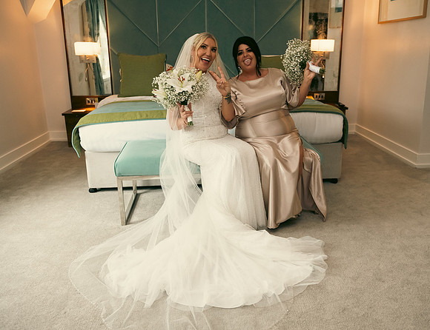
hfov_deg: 56.5
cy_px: 165
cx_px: 237
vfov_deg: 45.0
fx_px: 399
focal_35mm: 32
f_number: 3.5
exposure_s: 1/160
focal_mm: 27
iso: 800
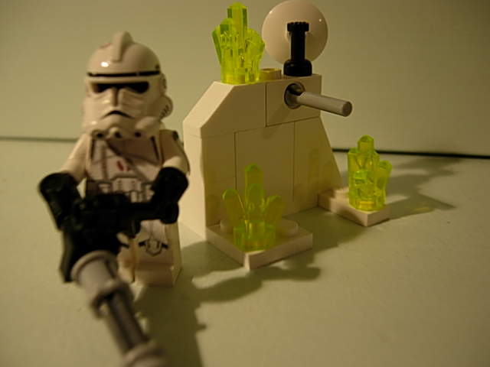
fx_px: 510
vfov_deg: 39.7
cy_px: 184
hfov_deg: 51.4
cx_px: 245
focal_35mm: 36
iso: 50
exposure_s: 1/9.5
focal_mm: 7.5
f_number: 2.7
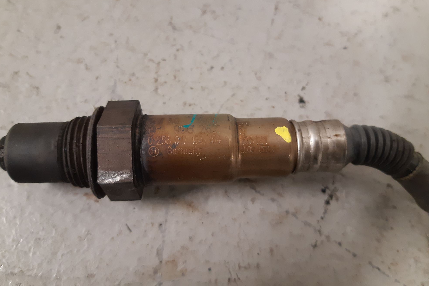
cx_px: 213
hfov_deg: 65.5
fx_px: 334
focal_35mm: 28
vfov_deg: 46.3
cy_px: 126
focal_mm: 3.93
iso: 250
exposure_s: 1/33
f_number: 1.7
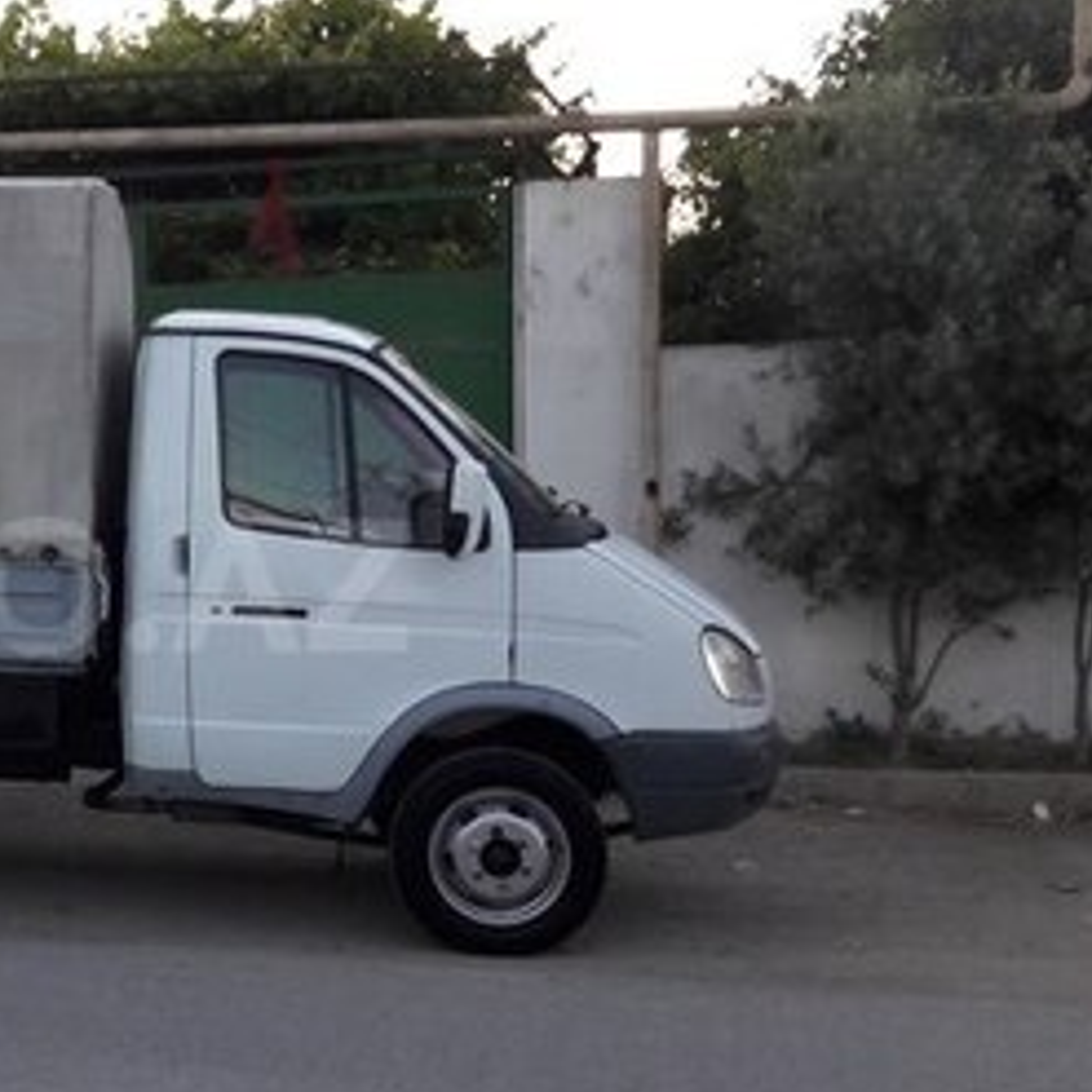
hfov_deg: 24.7
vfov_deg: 26.1
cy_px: 586
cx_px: -44
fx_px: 2356
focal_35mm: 66
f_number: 1.9
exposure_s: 1/154
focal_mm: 3.7
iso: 40
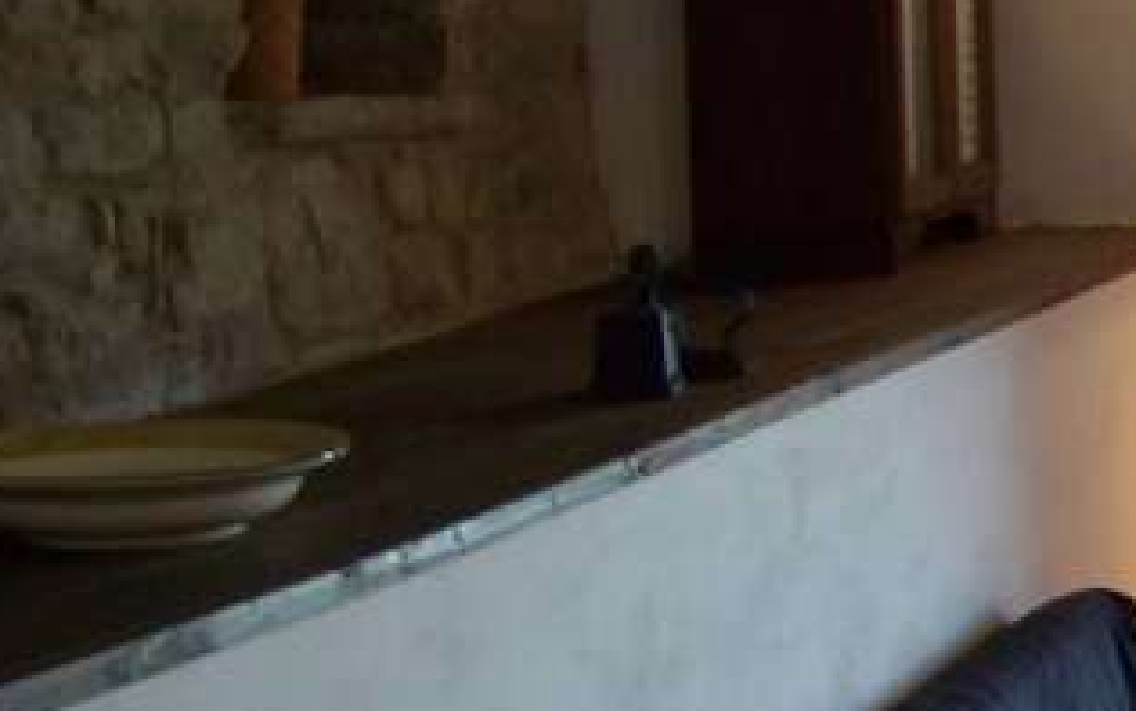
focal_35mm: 97
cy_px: 375
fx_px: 3004
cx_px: 1360
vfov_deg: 13.5
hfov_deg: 20.1
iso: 187
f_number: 2.8
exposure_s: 1/30
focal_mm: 5.85
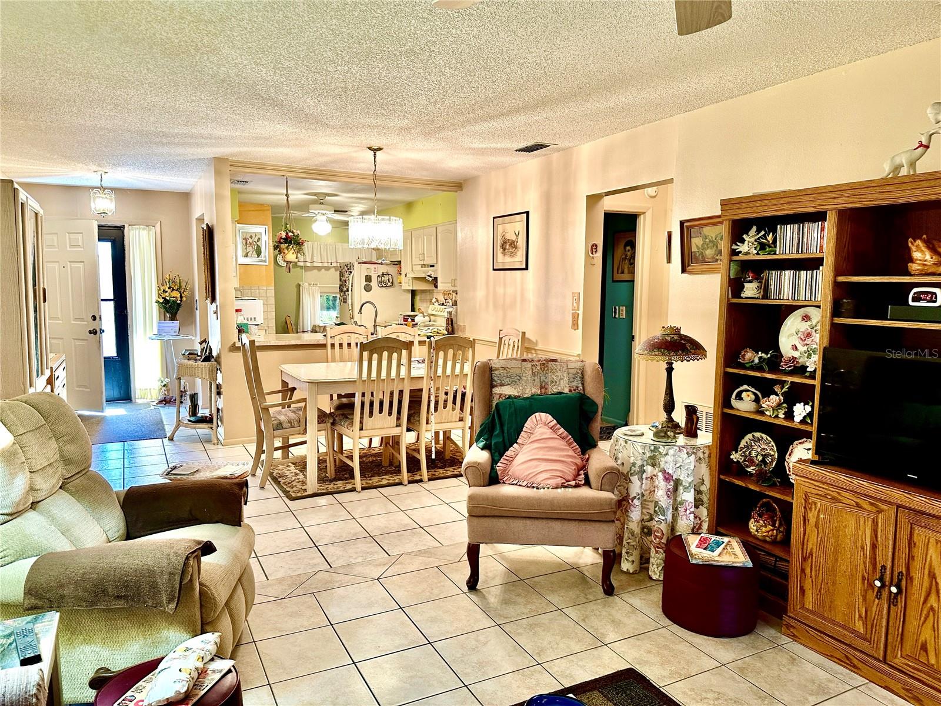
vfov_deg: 56.8
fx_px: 652
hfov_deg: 71.6
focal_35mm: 24
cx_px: 470
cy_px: 353
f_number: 1.8
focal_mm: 6.86
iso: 200
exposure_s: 1/60
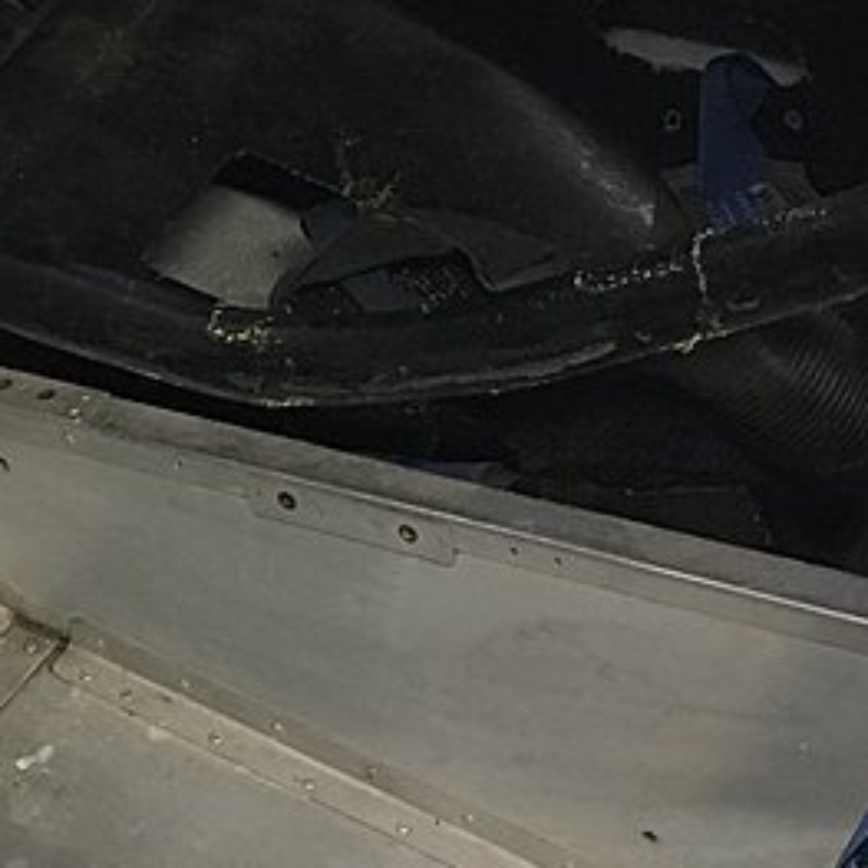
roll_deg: +0.0
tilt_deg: -40.4
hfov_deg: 14.7
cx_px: -3
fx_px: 3319
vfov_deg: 14.9
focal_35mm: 117
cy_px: 347
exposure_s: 1/33
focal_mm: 4.15
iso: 125
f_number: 2.2
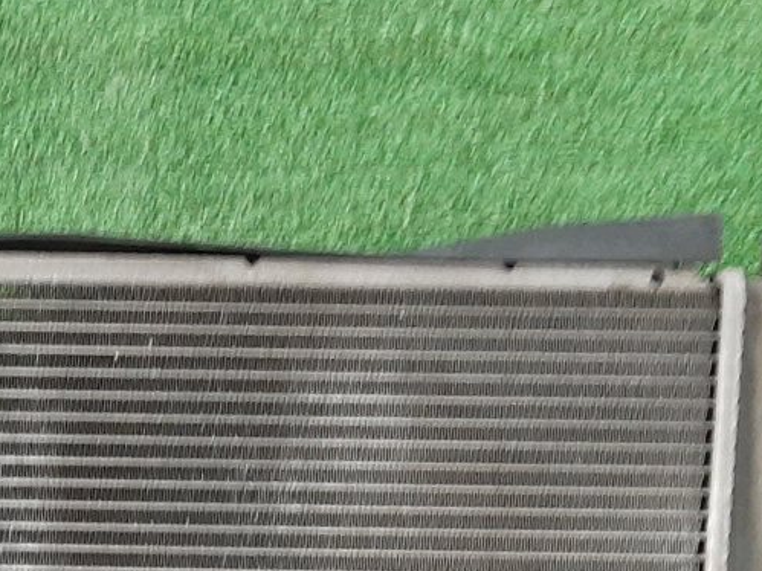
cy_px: 598
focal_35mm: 75
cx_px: -58
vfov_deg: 19.0
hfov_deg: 24.4
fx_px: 1651
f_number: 1.7
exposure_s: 1/25
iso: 359
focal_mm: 3.93
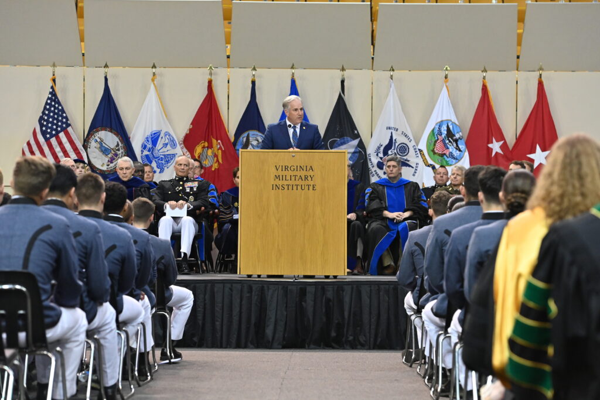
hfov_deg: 18.6
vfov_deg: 12.5
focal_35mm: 110
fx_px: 1833
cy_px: 200
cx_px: 300
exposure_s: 1/400
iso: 5000
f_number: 4.5
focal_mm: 110
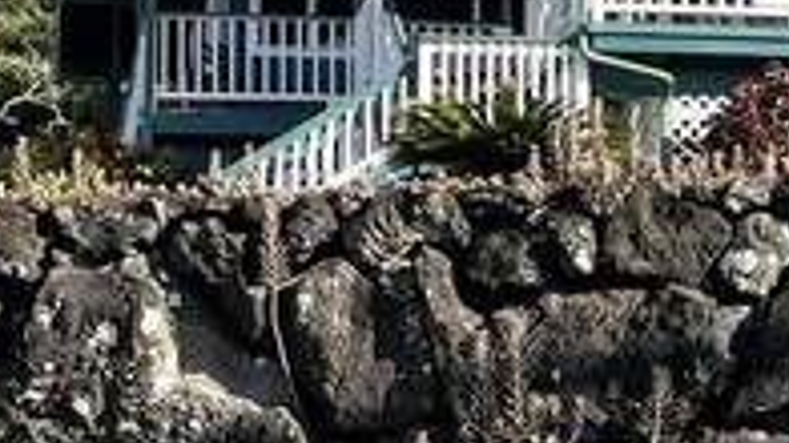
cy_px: 165
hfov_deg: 15.3
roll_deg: +1.0
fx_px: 2906
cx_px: 684
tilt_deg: +9.4
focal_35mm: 139
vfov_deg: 8.7
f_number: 1.6
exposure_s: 1/1289
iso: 32
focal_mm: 4.2
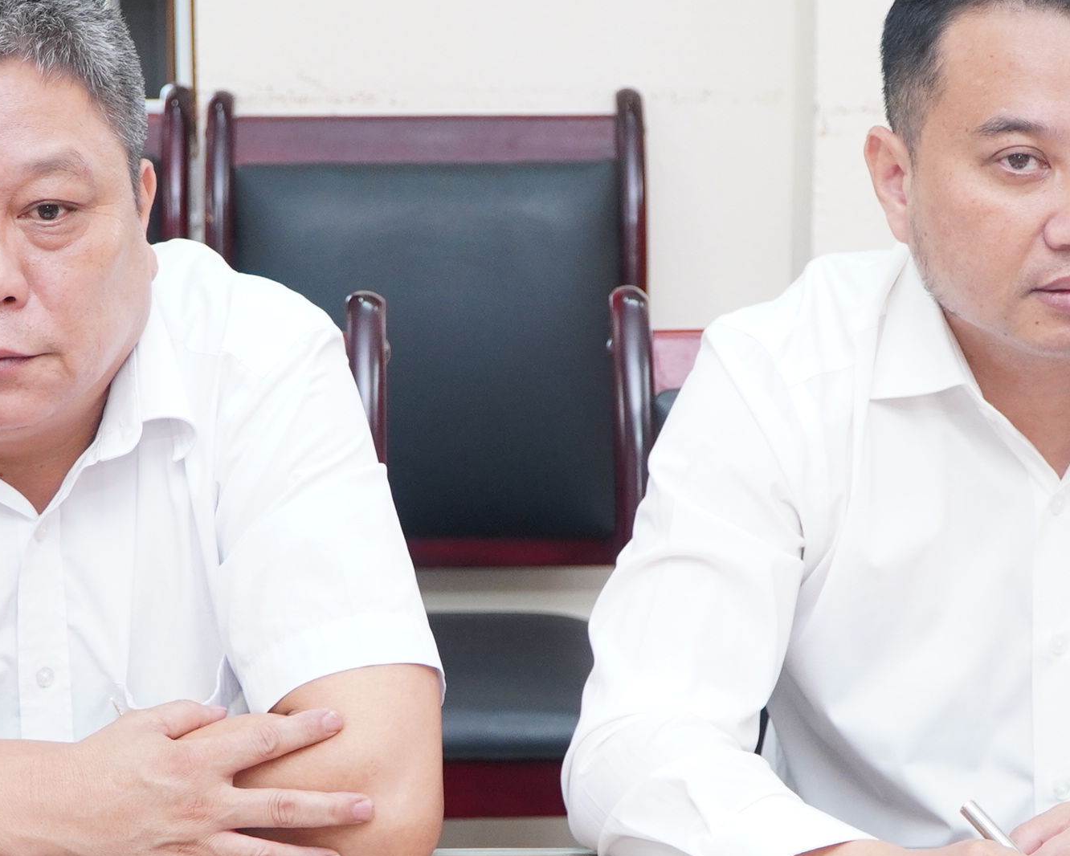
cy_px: 622
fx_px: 3421
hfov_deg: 17.8
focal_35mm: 108
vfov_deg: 14.2
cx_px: 453
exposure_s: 1/160
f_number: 4
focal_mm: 34
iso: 1000
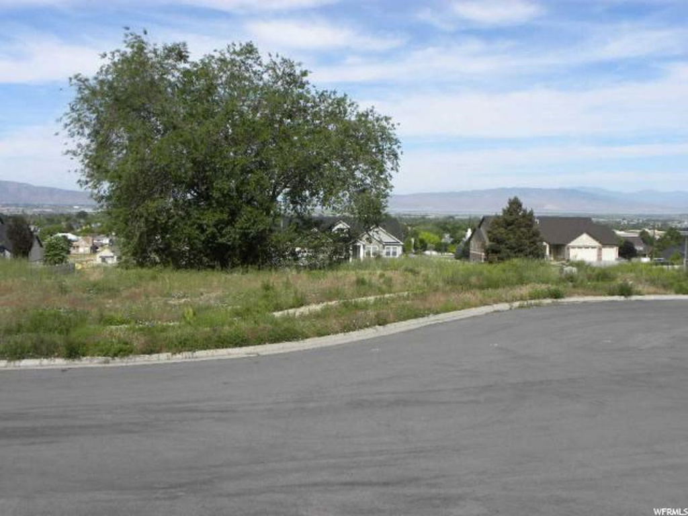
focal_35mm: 37
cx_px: 344
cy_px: 258
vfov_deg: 38.7
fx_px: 735
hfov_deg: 50.1
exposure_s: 1/339
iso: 64
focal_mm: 6.6
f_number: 5.6
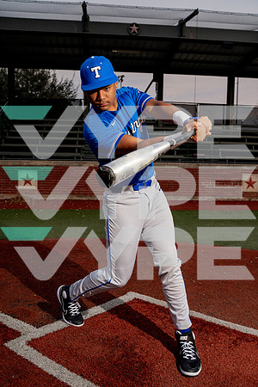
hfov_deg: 37.9
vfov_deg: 54.4
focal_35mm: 35
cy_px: 194
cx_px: 129
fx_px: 376
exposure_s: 1/250
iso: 500
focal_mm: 35
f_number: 5
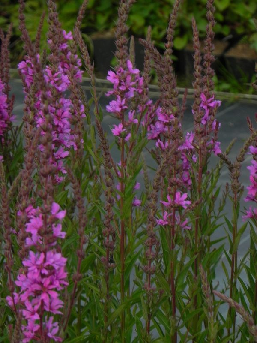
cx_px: 128
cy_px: 172
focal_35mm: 212
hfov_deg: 7.0
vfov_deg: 9.3
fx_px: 2099
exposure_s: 1/30
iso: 160
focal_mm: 37.7
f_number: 5
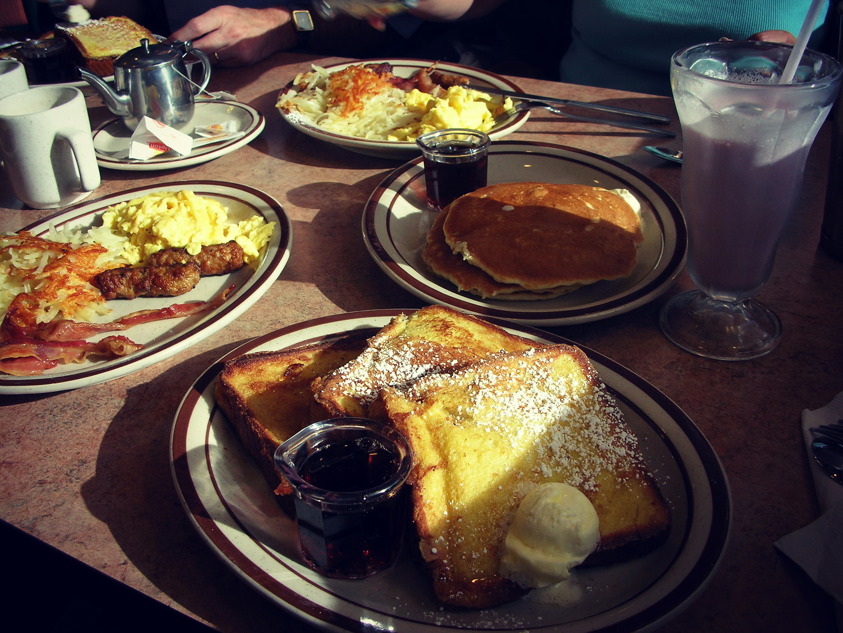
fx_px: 852
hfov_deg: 52.6
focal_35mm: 35
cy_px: 316
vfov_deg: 40.7
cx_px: 422
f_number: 3
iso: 50
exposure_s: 1/47.1
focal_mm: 5.8
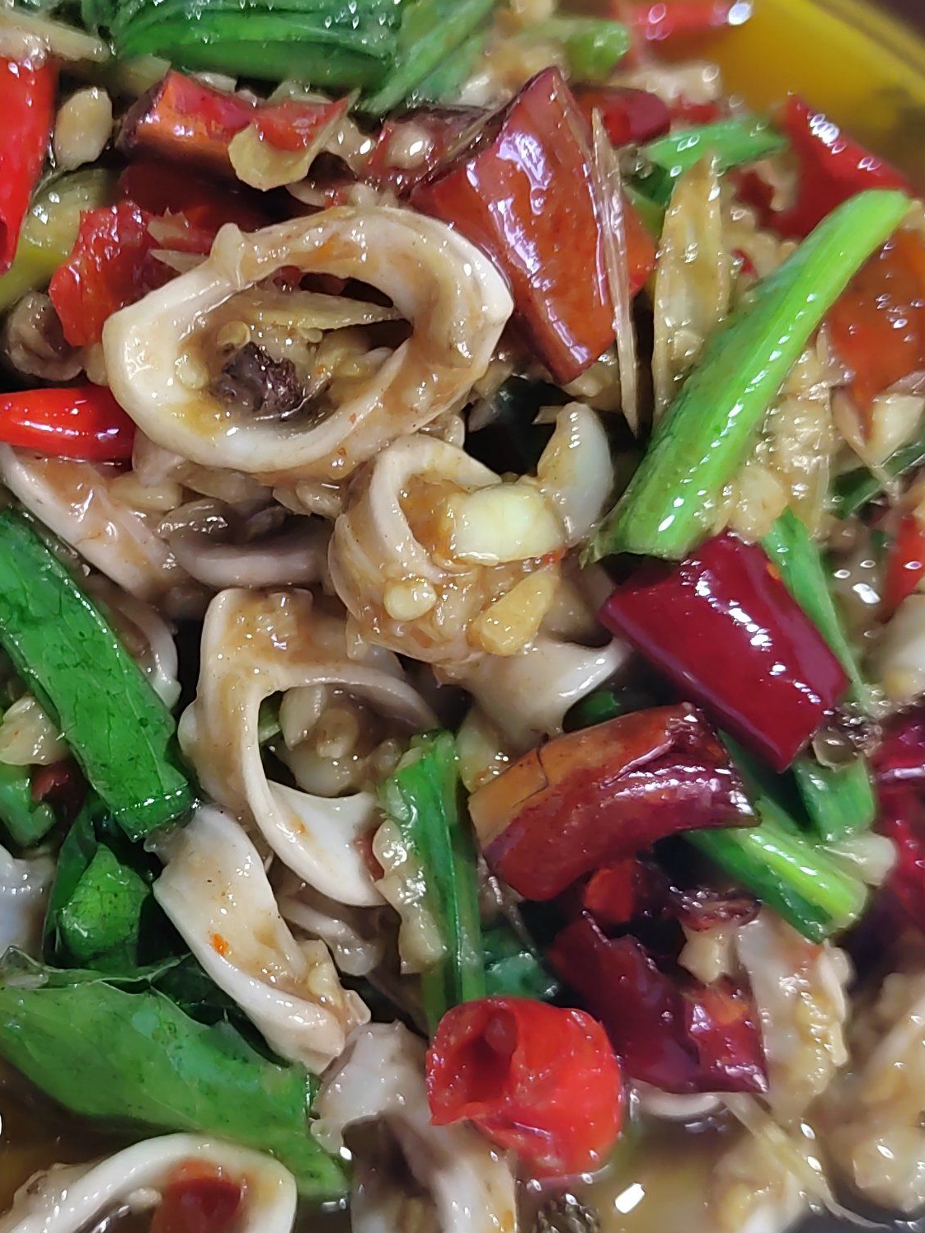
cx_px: 235
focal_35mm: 42
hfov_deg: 33.7
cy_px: 658
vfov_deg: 44.8
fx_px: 1496
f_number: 1.9
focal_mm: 5.52
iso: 1200
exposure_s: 1/25
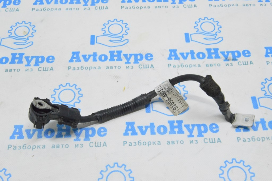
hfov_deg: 42.4
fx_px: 351
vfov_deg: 28.9
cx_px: 136
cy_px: 90
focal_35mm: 46
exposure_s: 1/20
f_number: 20
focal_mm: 31
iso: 6400
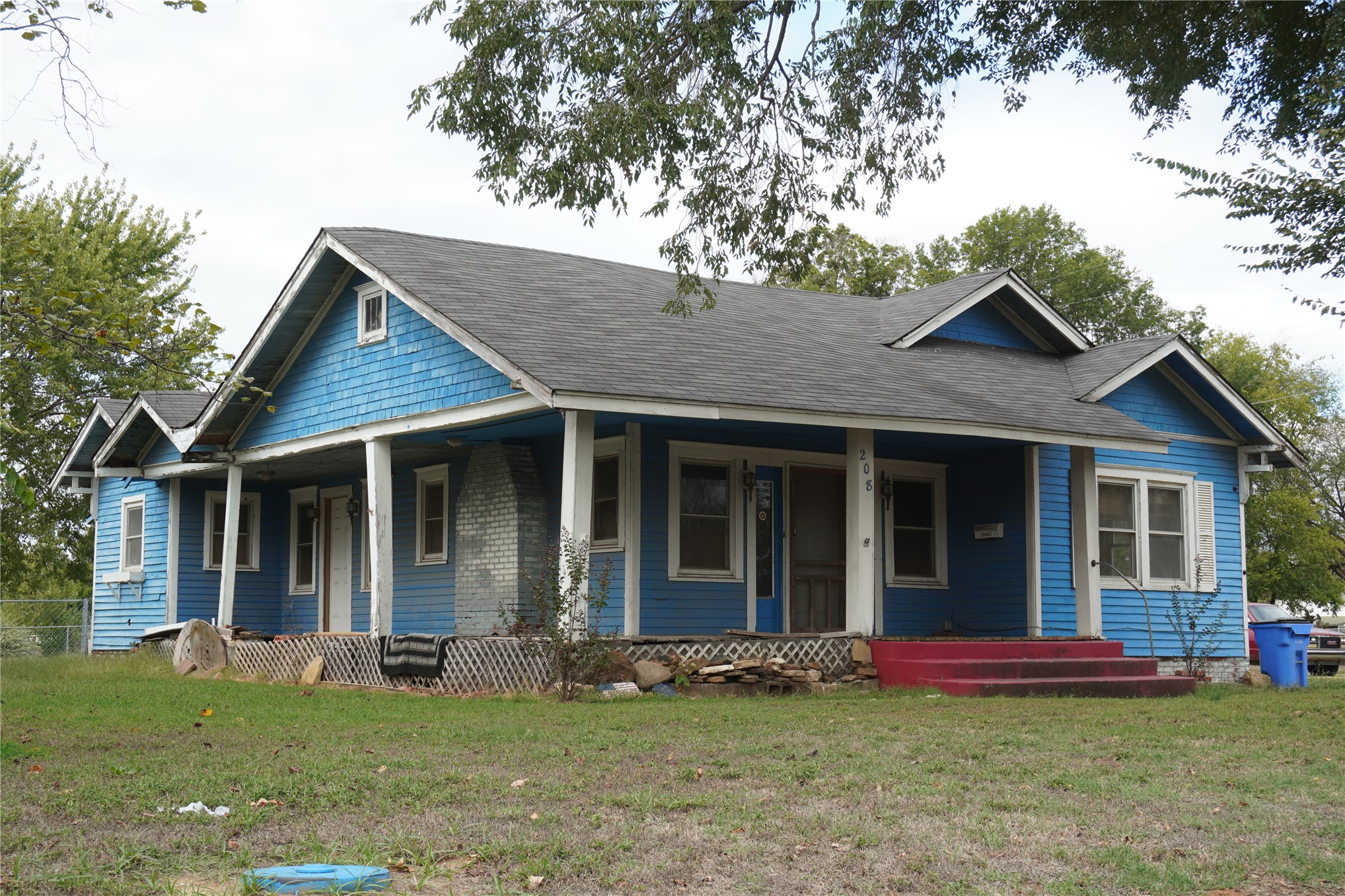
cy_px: 448
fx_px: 1793
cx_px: 672
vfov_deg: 28.1
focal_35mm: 48
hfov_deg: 41.1
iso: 100
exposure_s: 1/100
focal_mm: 32
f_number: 8
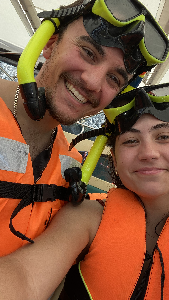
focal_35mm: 33
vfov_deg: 59.5
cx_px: 88
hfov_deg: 35.6
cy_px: 151
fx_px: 263
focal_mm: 2.71
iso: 32
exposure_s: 1/122
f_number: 2.2
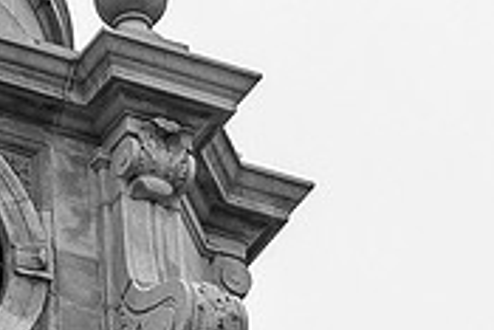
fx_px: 10314
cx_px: -606
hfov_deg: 2.7
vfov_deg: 1.8
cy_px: 418
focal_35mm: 751
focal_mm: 85
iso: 200
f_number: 5.6
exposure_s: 1/500
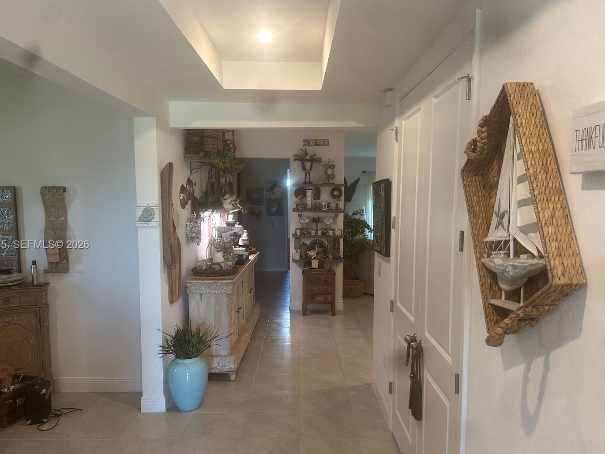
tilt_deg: -5.7
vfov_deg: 49.7
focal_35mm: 28
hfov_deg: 63.4
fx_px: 489
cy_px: 245
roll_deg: +0.3
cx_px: 305
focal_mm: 6.86
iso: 160
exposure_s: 1/60
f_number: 1.78
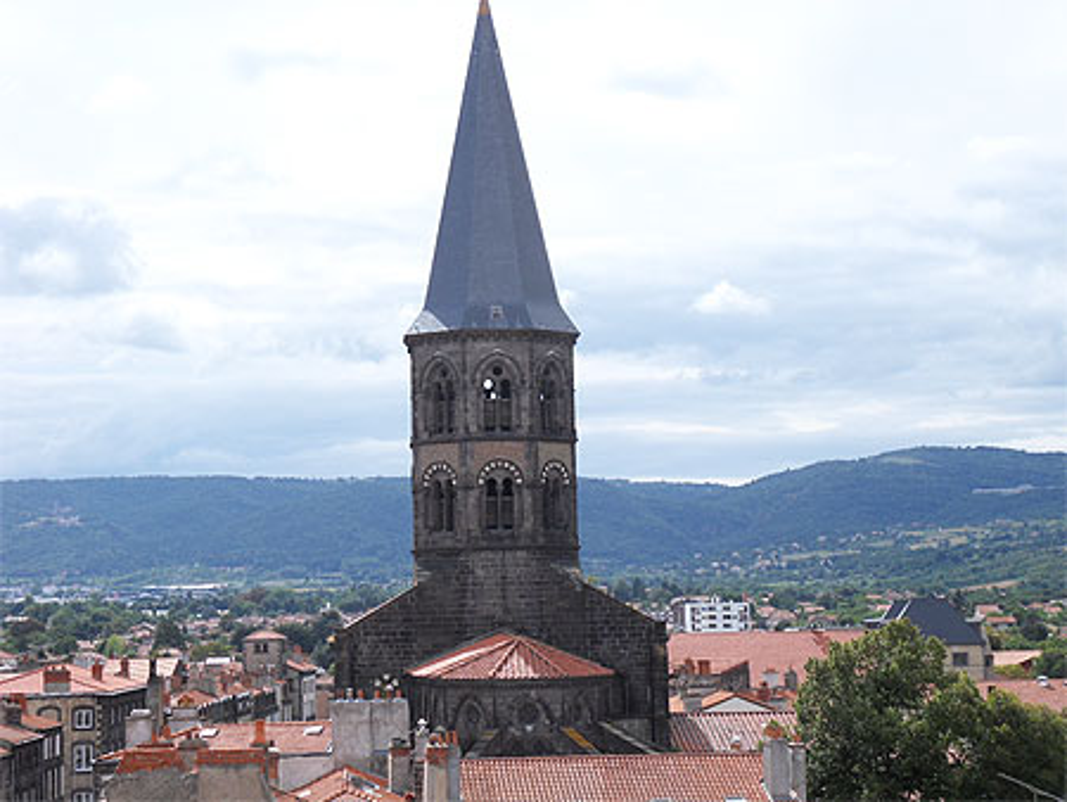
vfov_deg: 18.7
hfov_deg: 24.7
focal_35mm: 79
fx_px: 2436
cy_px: 401
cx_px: 534
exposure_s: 1/350
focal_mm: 14.2
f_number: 5.3
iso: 80
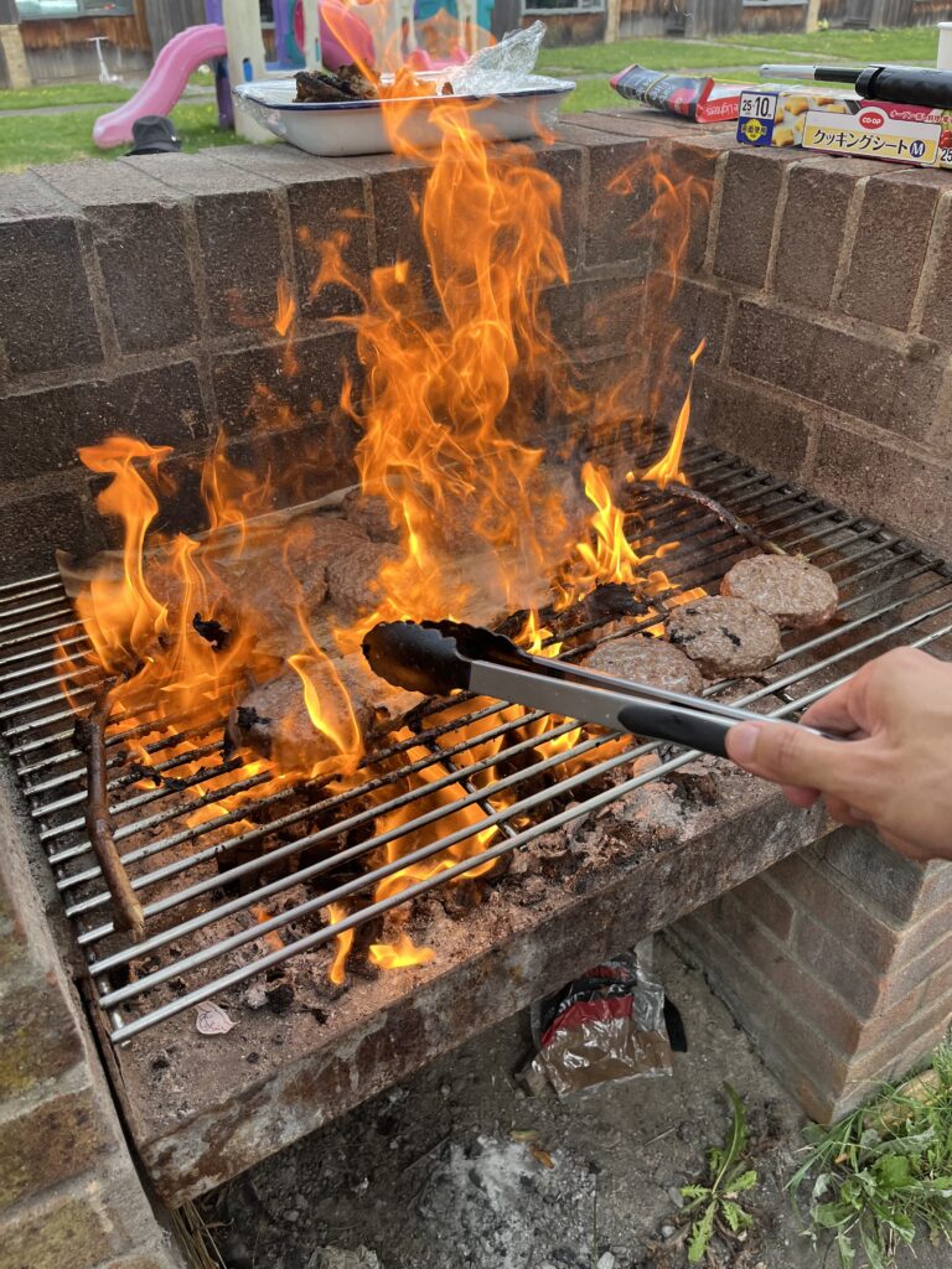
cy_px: 634
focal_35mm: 26
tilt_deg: -34.4
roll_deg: +3.4
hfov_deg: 53.1
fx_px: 953
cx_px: 476
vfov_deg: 67.3
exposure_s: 1/288
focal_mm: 5.1
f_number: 1.6
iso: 40
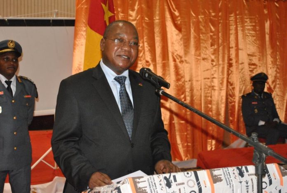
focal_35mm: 63
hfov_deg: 31.8
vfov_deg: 21.7
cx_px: 144
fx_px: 503
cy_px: 96
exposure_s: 1/60
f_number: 5.6
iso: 1600
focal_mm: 42
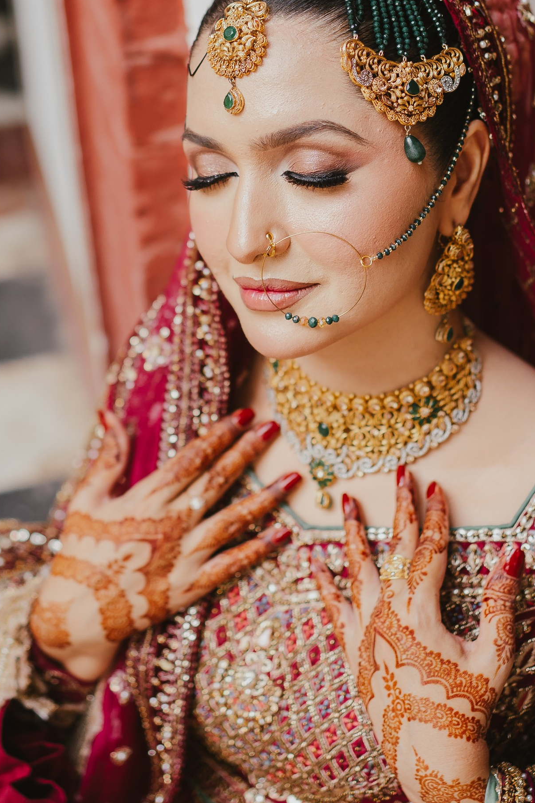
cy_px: 188
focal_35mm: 74
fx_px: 1649
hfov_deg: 18.4
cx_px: 241
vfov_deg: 26.9
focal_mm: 35
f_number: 1.6
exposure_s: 1/200
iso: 125
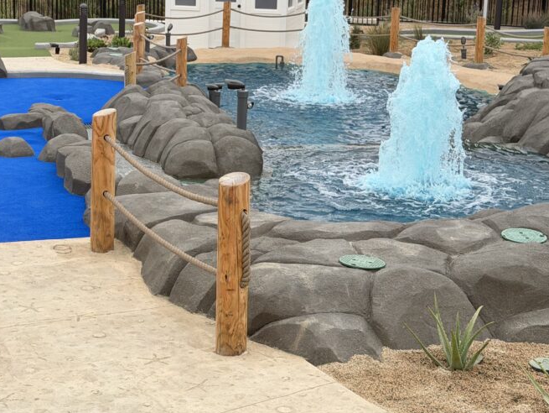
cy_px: 93
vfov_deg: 19.5
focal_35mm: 75
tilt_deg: -9.9
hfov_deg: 25.6
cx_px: 125
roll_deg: -0.6
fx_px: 1190
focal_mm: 6.76
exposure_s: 1/1980
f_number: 1.78
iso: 64
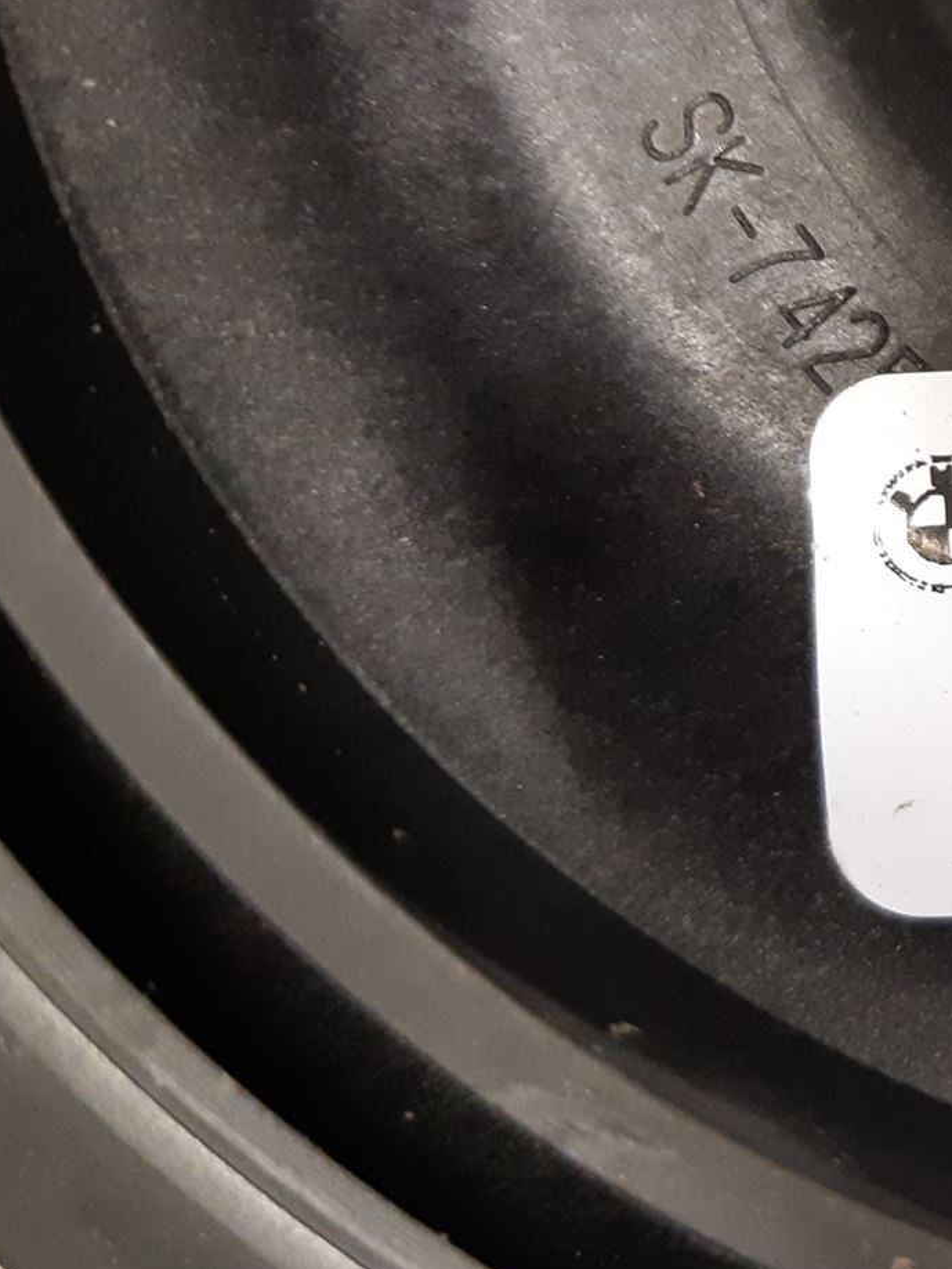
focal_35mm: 58
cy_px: 426
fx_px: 2126
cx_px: 1291
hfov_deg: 22.2
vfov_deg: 32.9
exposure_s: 1/33
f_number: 1.7
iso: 250
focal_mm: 3.93
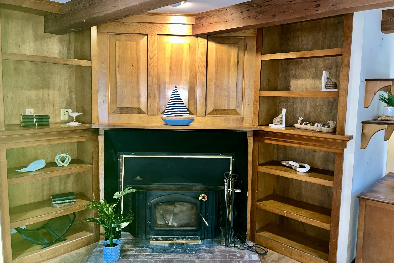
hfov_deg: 65.5
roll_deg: -0.7
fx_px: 306
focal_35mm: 28
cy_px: 128
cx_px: 194
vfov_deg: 46.4
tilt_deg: -6.5
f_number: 1.6
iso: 125
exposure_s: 1/6
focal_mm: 5.1
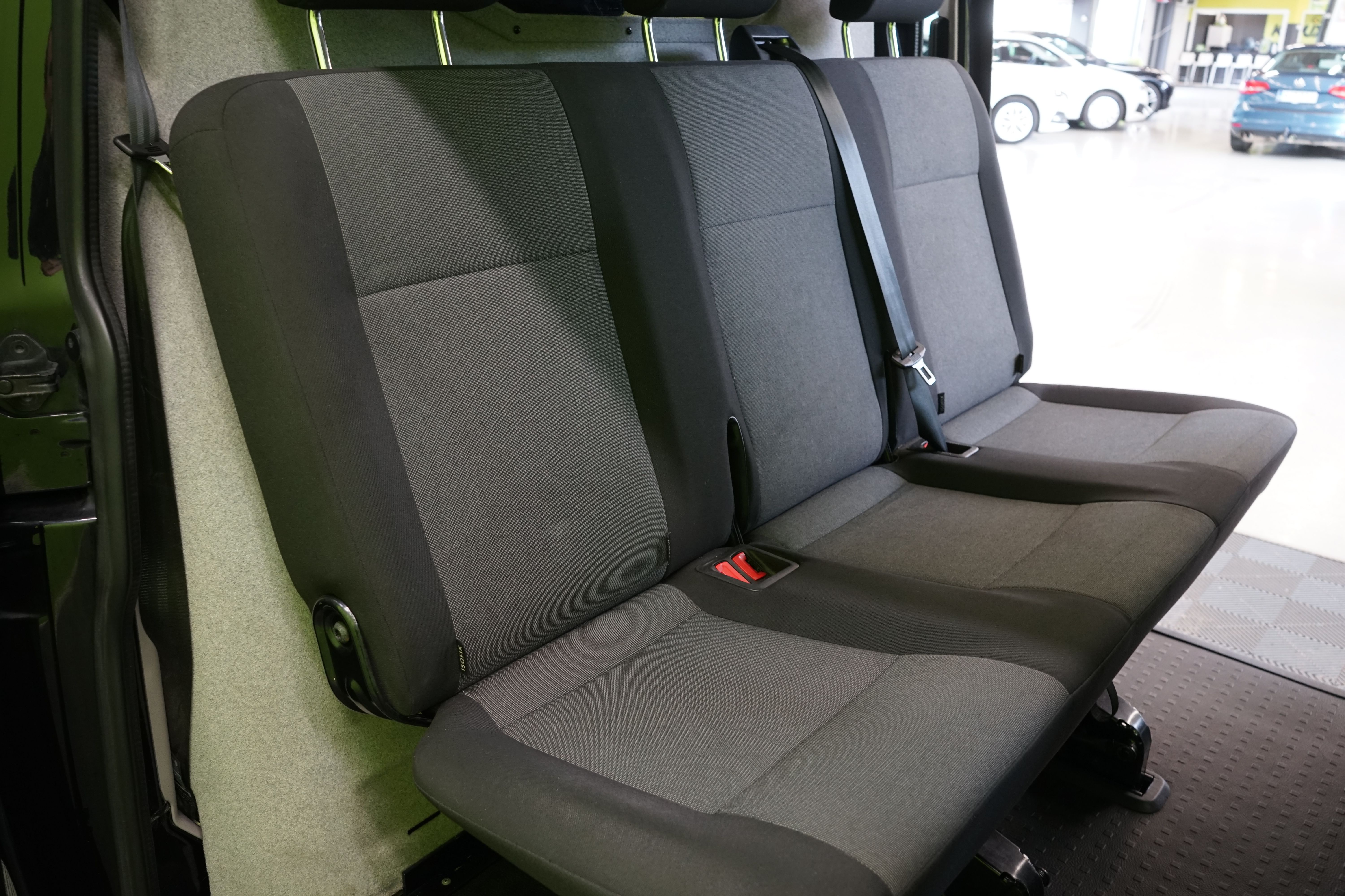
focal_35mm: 30
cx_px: 672
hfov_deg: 61.9
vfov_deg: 43.6
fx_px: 1121
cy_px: 448
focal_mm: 30
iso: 1000
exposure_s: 1/15
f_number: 5.6
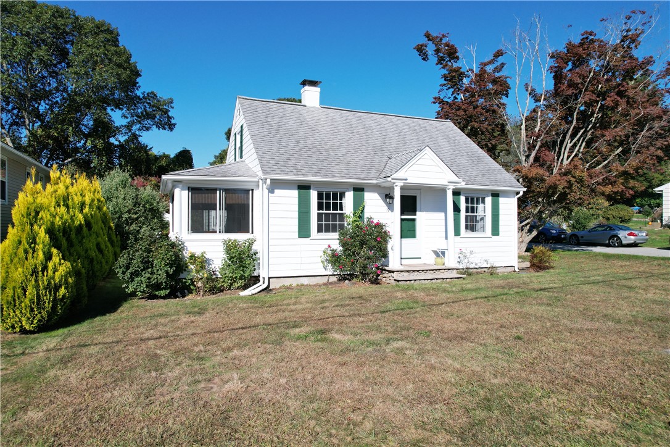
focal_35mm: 22
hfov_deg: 78.6
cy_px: 224
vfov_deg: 57.2
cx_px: 335
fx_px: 409
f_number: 2.8
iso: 200
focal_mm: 8.38
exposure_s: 1/2500
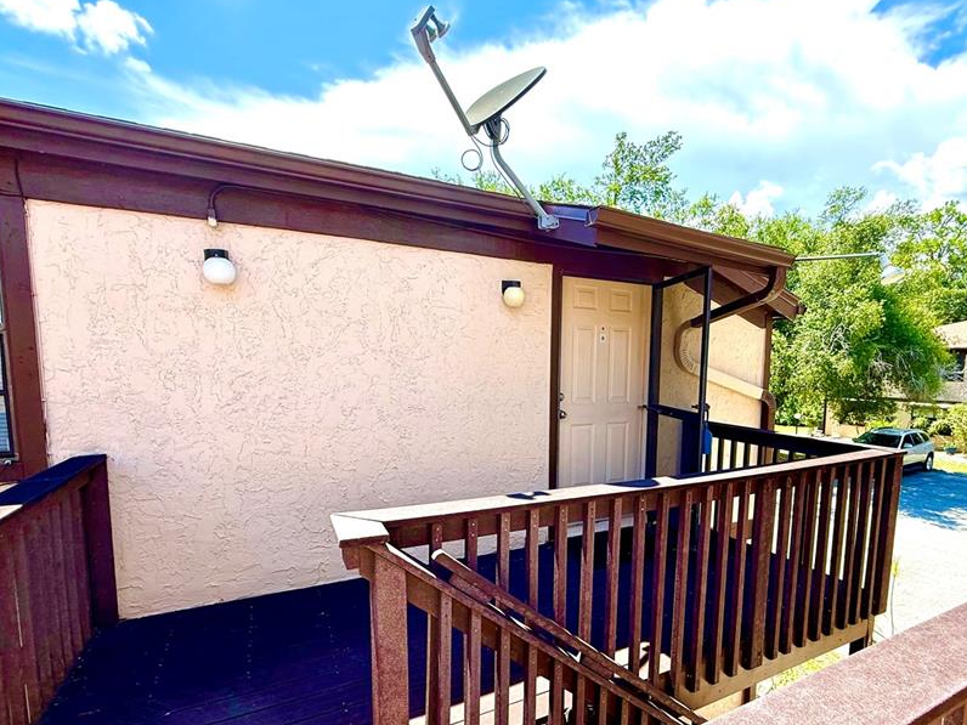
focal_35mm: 18
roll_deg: -0.9
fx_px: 503
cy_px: 414
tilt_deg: -5.1
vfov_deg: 71.2
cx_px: 535
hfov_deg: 87.4
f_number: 2.2
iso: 50
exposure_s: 1/405
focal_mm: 2.22
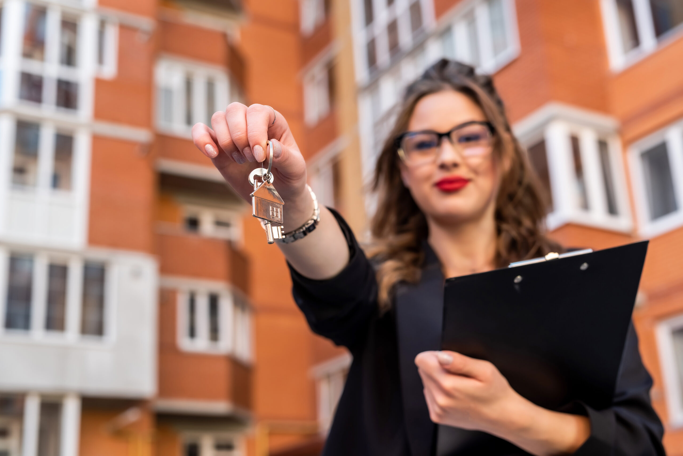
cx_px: 342
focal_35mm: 50
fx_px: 949
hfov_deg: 39.6
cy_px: 228
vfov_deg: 27.0
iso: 320
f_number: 4
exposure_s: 1/250
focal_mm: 50
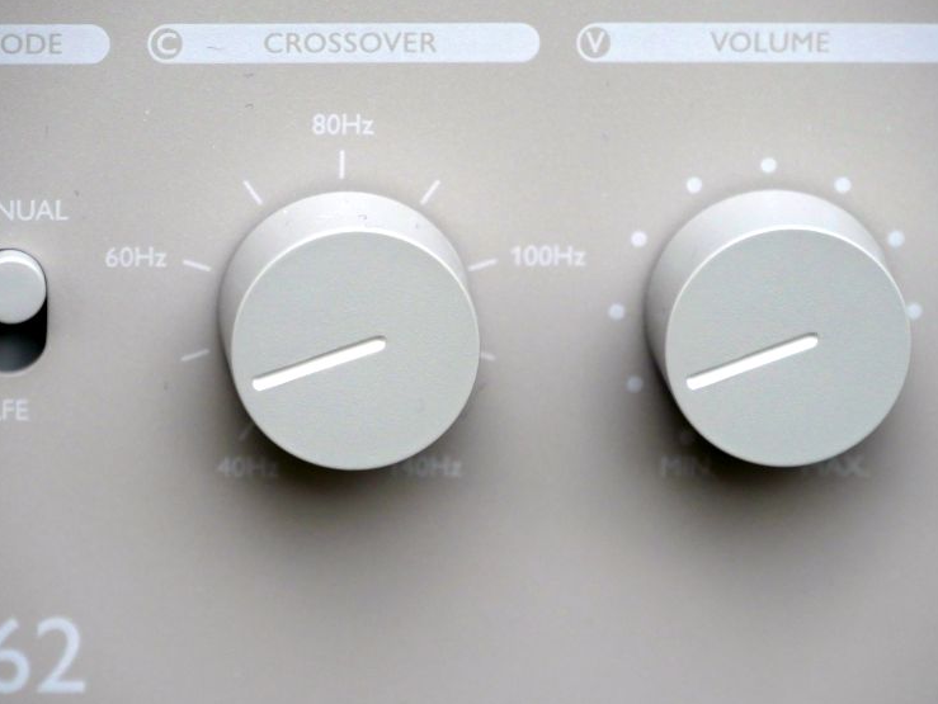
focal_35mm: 303
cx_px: 499
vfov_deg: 4.9
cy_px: 348
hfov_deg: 6.5
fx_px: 8214
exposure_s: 1/320
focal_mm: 140
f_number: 5.6
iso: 1000
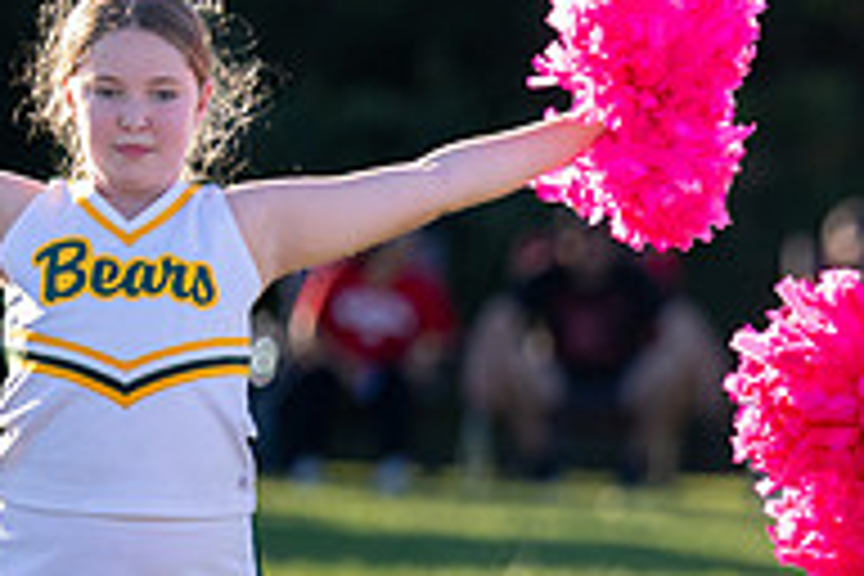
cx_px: 1264
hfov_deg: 3.4
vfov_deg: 2.2
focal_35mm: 613
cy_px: 625
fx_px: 14711
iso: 500
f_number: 2.8
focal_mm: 176
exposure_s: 1/2500
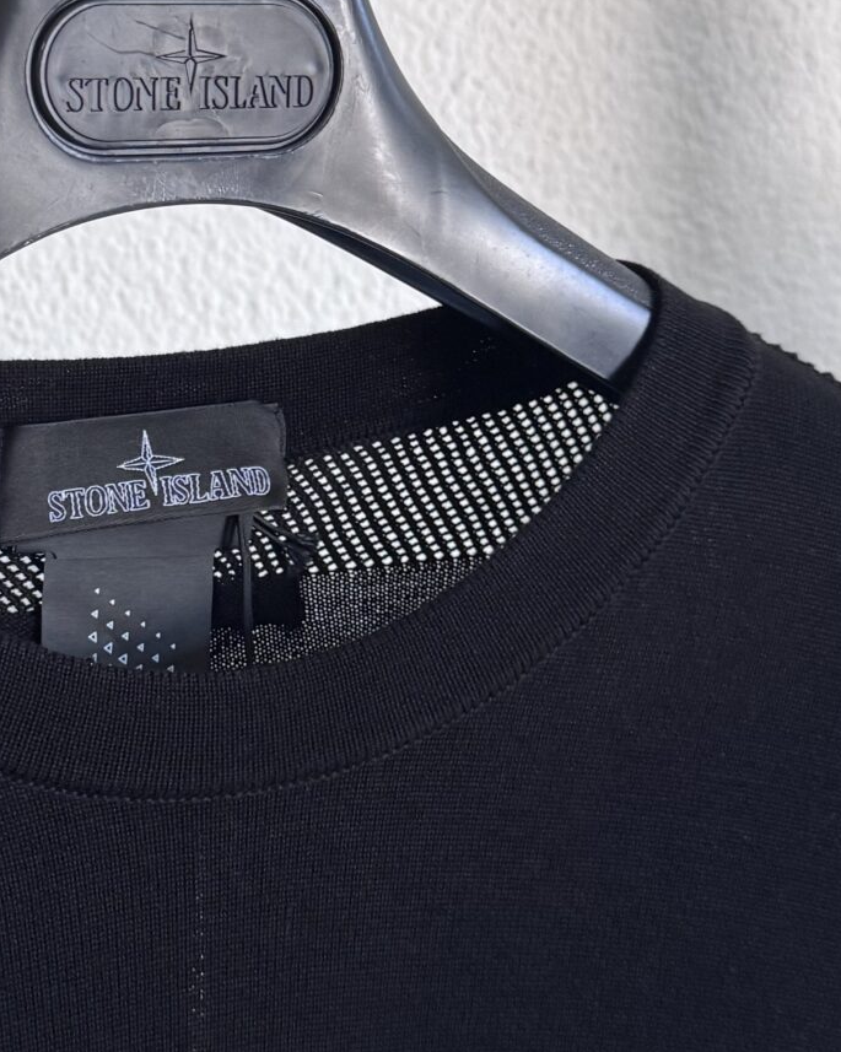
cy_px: 368
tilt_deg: -4.1
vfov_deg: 27.0
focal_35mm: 70
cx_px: 146
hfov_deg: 21.5
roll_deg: +2.0
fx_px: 2179
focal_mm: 6.76
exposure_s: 1/91
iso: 200
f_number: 1.78
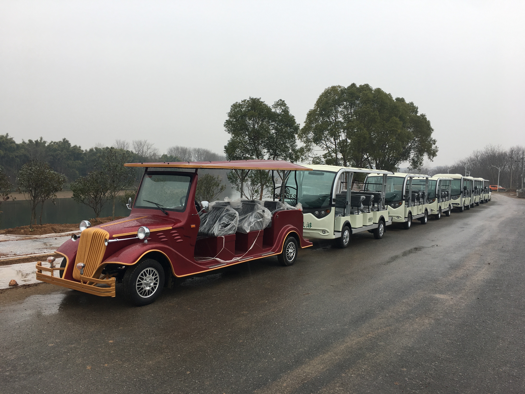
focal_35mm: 29
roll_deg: -2.5
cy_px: 197
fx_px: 440
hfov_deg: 61.7
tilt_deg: -3.4
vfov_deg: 48.2
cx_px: 262
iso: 25
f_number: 2.2
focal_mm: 4.15
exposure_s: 1/212
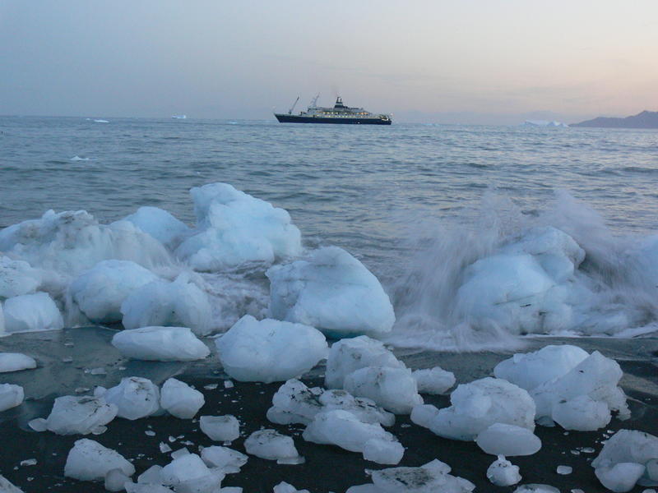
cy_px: 246
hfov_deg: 38.2
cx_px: 329
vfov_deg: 29.1
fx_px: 950
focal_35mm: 50
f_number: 3.2
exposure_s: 1/10
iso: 200
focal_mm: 10
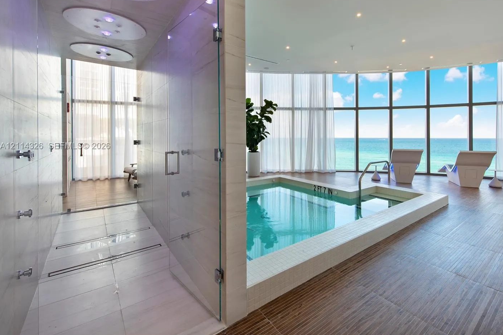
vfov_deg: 73.5
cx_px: 286
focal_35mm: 16
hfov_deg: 96.1
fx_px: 224
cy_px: 147
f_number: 9
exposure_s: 1/25
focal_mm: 14
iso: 100
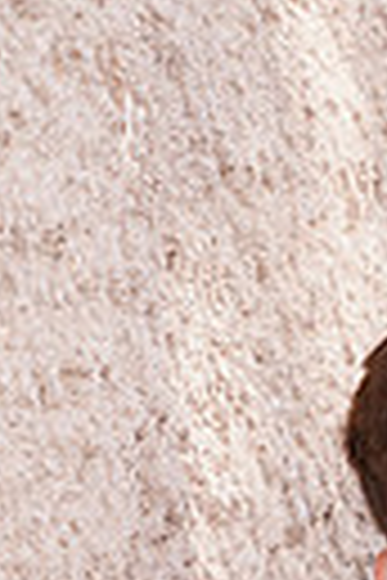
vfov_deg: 5.3
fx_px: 6175
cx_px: 731
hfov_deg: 3.6
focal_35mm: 383
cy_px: 1173
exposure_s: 1/125
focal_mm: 85
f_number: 4.5
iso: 100
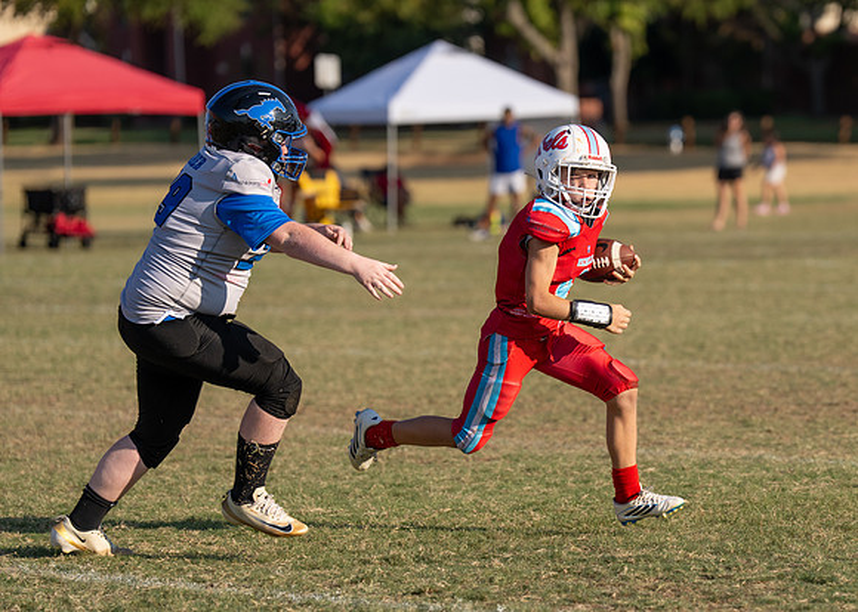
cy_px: 327
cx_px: 610
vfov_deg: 6.9
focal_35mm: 207
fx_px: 5050
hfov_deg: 9.7
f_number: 3.2
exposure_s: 1/2500
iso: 125
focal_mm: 146
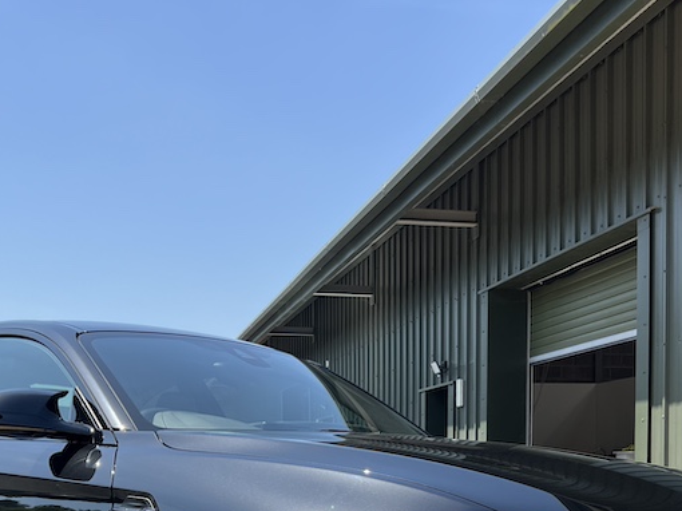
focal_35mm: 51
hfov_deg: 37.5
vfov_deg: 27.2
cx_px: 317
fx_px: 1004
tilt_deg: -1.3
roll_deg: +1.0
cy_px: 494
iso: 50
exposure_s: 1/2299
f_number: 1.5
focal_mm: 5.7
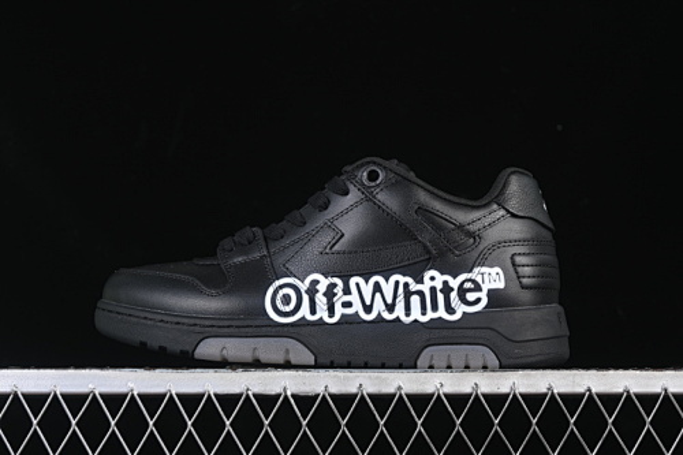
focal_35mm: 75
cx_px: 342
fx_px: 1422
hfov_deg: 27.0
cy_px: 228
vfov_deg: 18.2
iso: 160
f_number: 6.3
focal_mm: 50
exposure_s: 1/60
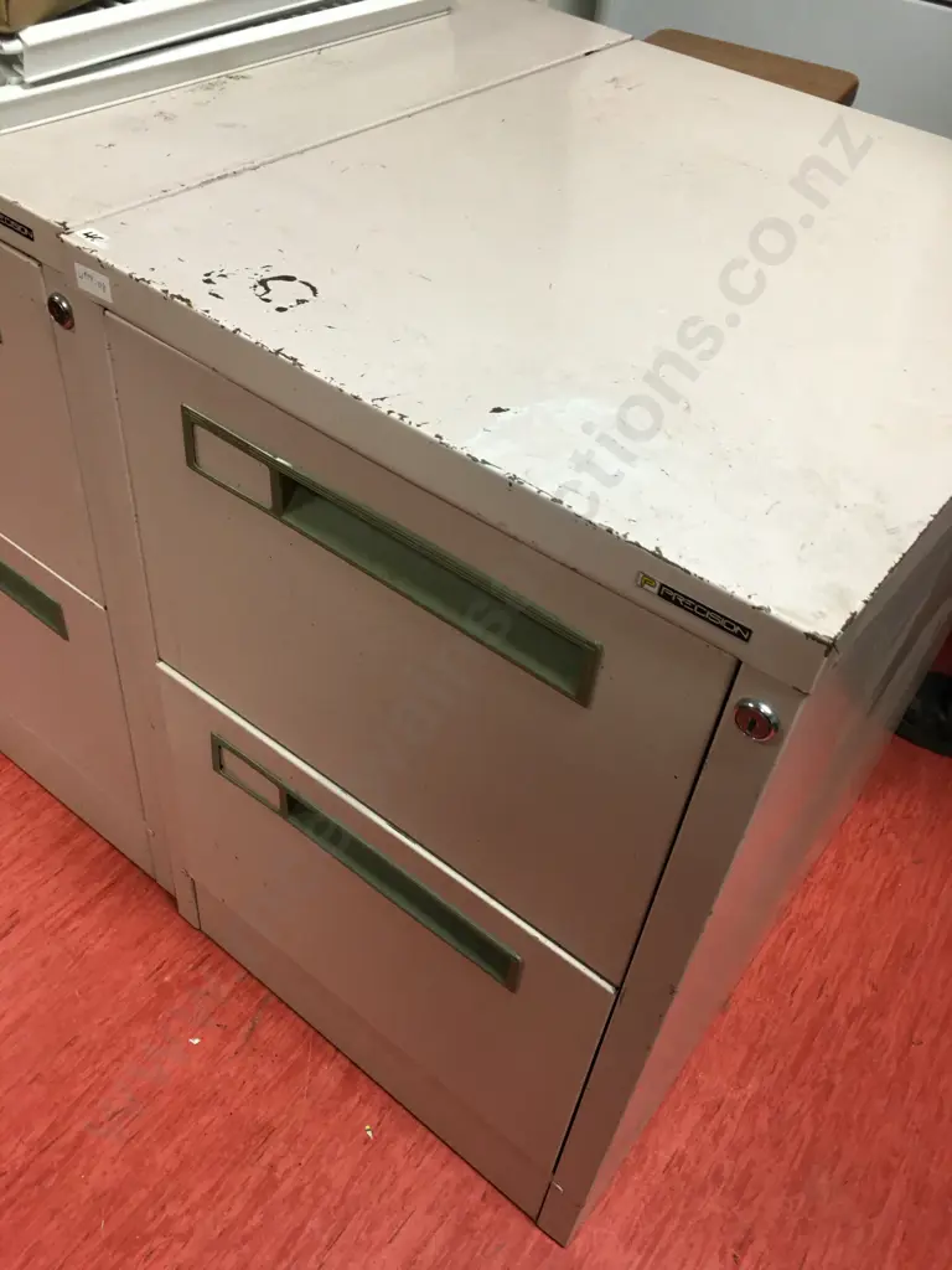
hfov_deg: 48.2
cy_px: 635
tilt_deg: -41.4
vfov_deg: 61.7
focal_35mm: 29
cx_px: 476
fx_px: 1063
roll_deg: -8.3
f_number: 2.2
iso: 64
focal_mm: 4.15
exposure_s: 1/17
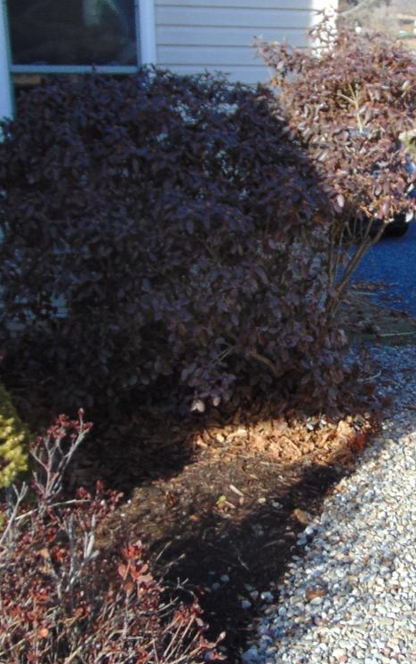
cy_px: 353
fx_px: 924
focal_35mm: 51
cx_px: 356
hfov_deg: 24.8
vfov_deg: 39.5
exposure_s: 1/500
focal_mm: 4.5
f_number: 3
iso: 80
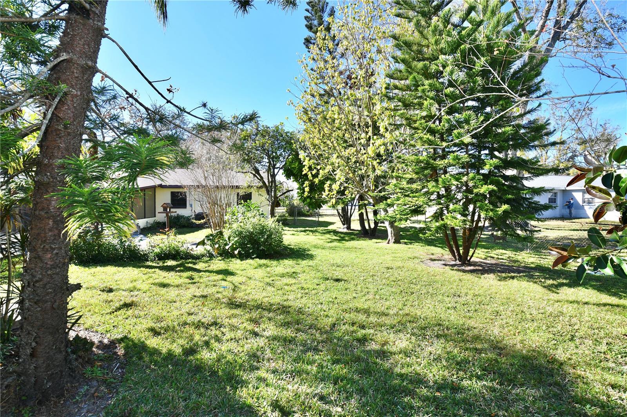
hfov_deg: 100.4
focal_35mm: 15
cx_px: 314
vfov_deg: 77.2
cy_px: 208
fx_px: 261
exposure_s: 1/125
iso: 100
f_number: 7.1
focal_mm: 10
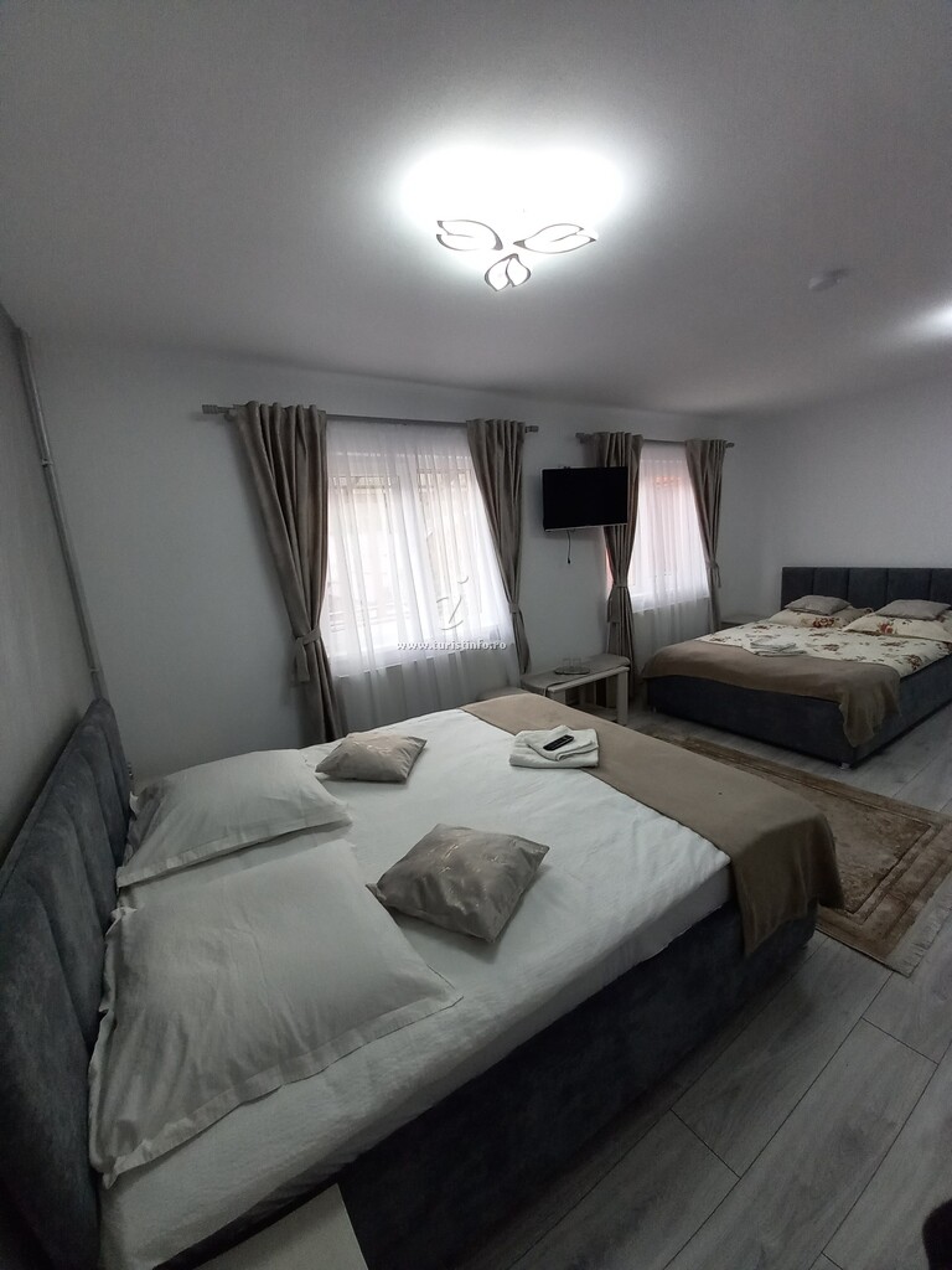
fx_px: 477
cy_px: 635
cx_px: 476
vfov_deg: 106.2
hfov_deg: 89.9
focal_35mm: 13
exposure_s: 1/50
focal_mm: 1.42
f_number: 2.2
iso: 64
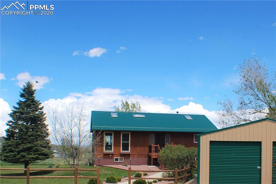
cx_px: 138
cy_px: 92
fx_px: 299
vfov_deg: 34.2
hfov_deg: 49.6
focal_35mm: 39
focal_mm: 26
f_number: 9
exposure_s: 1/320
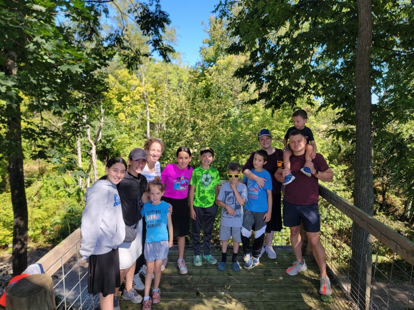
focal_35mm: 24
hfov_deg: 71.6
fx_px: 287
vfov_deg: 56.8
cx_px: 207
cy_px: 155
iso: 16
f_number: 1.8
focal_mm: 6.7
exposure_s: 1/168
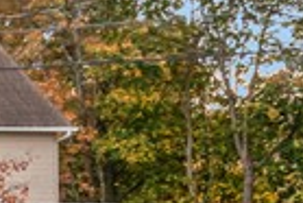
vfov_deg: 5.8
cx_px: -859
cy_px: -105
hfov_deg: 7.0
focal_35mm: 234
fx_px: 1972
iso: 400
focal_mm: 20
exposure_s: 1/50
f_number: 14
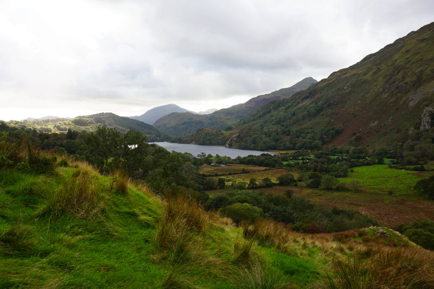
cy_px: 144
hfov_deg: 57.2
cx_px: 217
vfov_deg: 40.0
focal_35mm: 33
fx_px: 398
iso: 100
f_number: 8
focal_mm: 22
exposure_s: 1/80
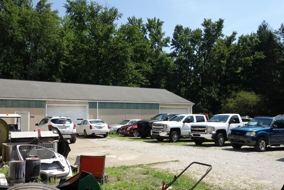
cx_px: 154
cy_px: 105
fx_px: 260
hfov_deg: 57.1
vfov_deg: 39.9
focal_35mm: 33
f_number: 5.6
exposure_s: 1/160
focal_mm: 10.4
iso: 125
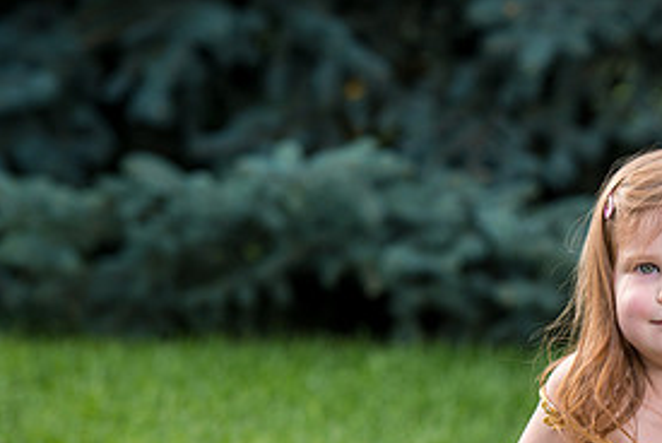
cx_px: 638
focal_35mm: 274
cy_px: 341
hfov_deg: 7.5
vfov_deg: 5.0
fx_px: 5044
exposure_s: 1/200
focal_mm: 130
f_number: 5
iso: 250
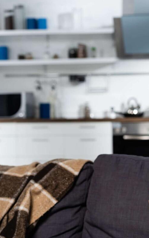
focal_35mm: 108
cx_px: 131
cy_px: 119
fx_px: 701
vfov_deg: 19.3
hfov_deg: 12.1
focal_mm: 70
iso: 125
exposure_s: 1/160
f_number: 5
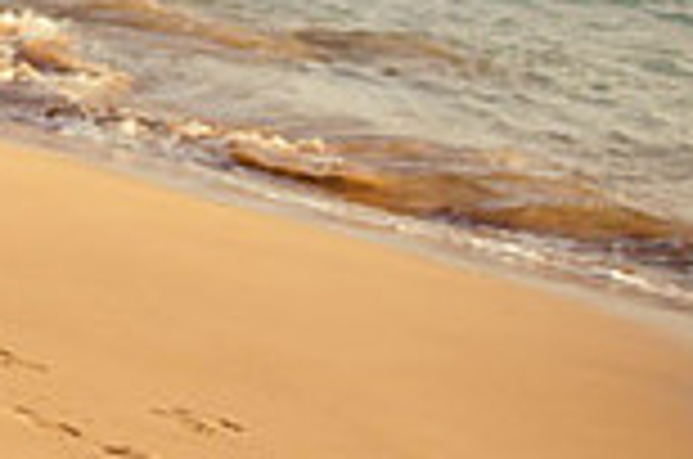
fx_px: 3477
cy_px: -151
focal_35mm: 181
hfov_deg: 10.9
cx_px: -400
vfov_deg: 7.5
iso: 400
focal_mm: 32
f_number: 2.8
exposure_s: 1/2500
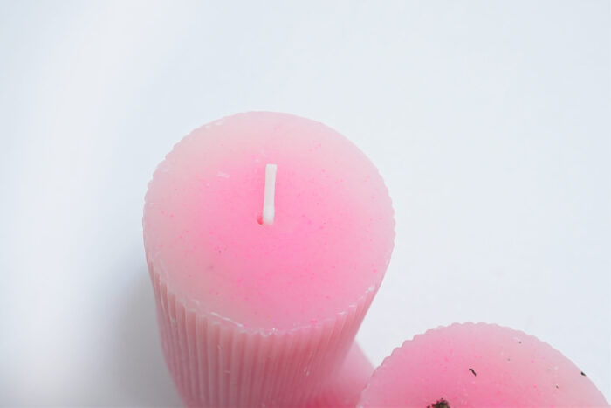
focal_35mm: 52
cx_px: 306
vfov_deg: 26.0
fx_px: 883
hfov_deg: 38.2
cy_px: 204
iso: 2500
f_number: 9
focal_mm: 35
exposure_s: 1/160
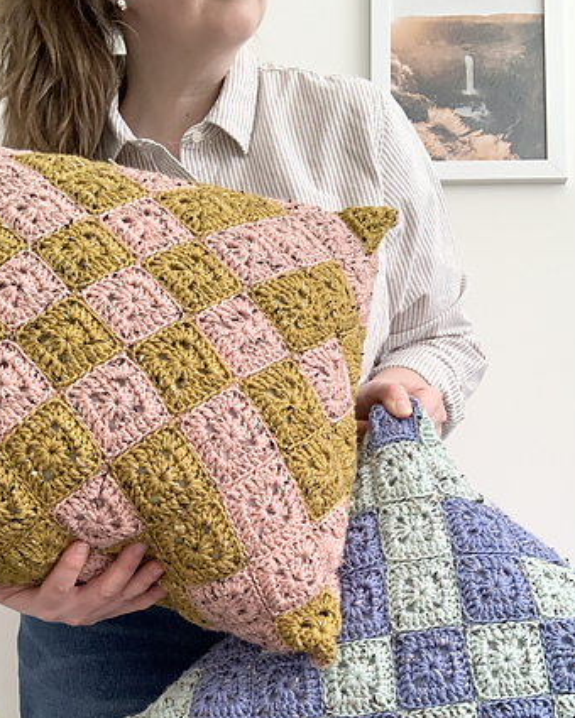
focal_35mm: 47
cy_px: 534
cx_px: 249
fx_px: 1000
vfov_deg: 38.6
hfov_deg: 32.0
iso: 64
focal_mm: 2.87
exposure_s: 1/68
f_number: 2.2
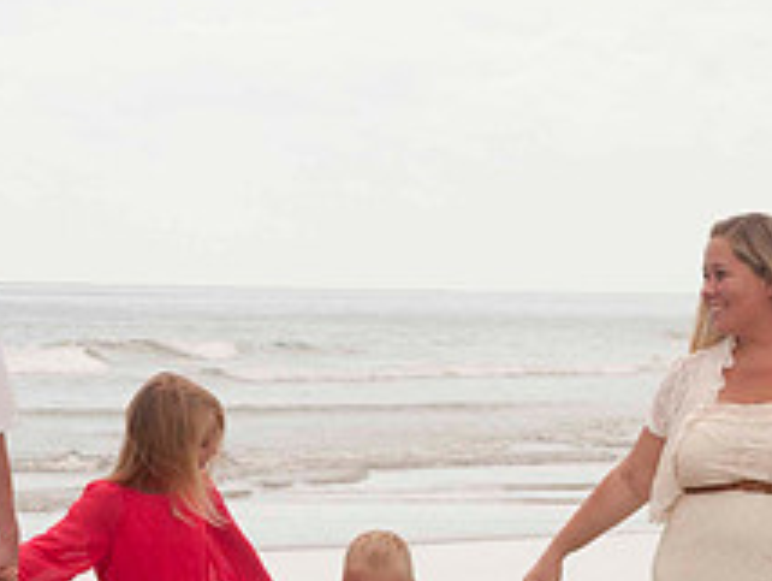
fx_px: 5046
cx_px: 473
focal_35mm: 226
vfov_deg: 6.6
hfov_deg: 8.7
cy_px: 558
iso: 100
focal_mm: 58
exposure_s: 1/250
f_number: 11
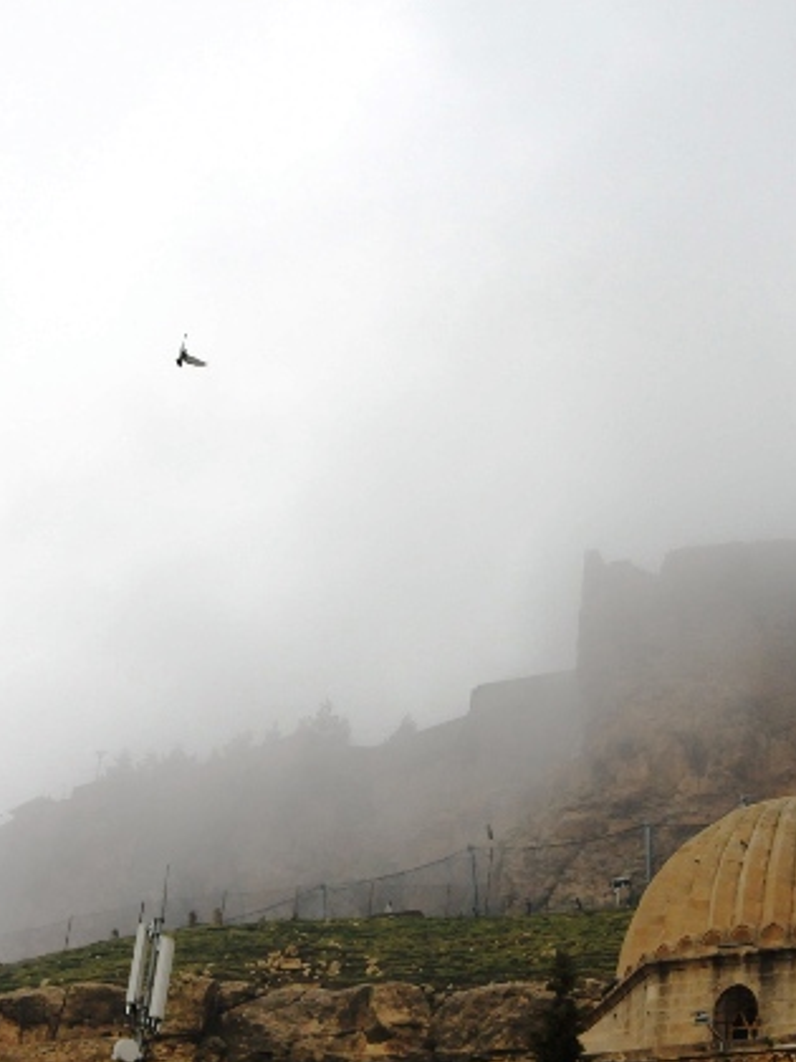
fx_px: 3027
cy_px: 535
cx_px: 561
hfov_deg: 14.9
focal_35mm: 99
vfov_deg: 19.9
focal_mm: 45
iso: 800
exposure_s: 1/320
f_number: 9
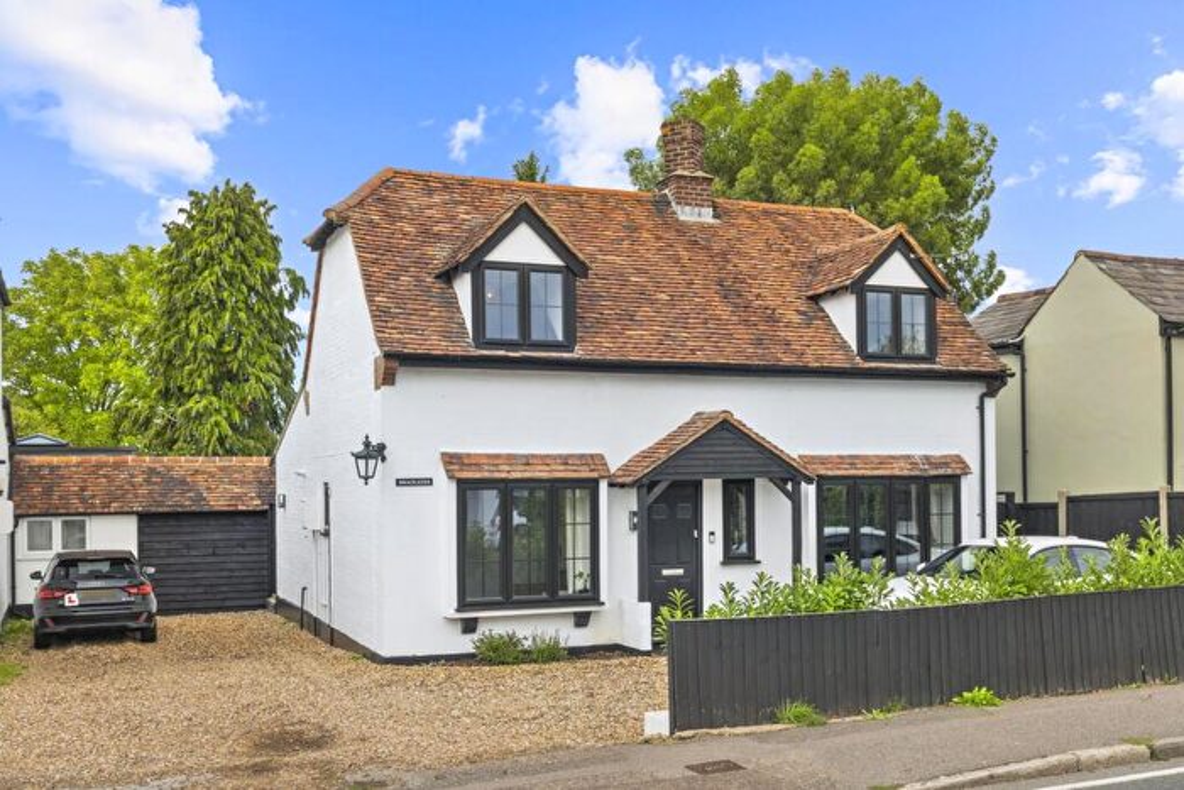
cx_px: 592
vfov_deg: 37.9
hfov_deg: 54.4
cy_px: 395
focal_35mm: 35
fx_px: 1151
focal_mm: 35
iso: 320
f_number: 8
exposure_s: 1/60
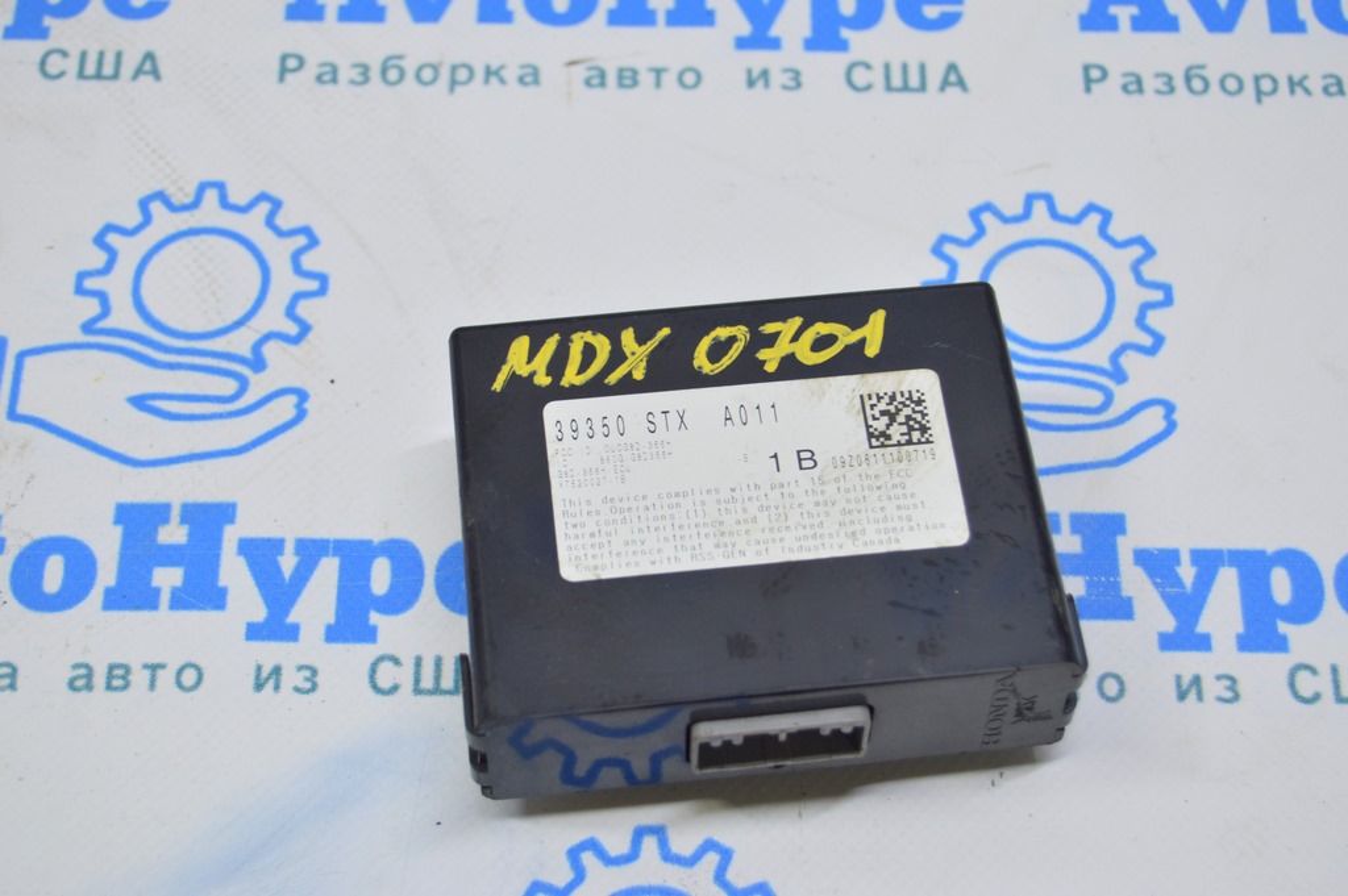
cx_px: 674
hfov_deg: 28.1
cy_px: 448
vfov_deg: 18.9
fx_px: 2694
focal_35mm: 72
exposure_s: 1/20
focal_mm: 48
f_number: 5.6
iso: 400
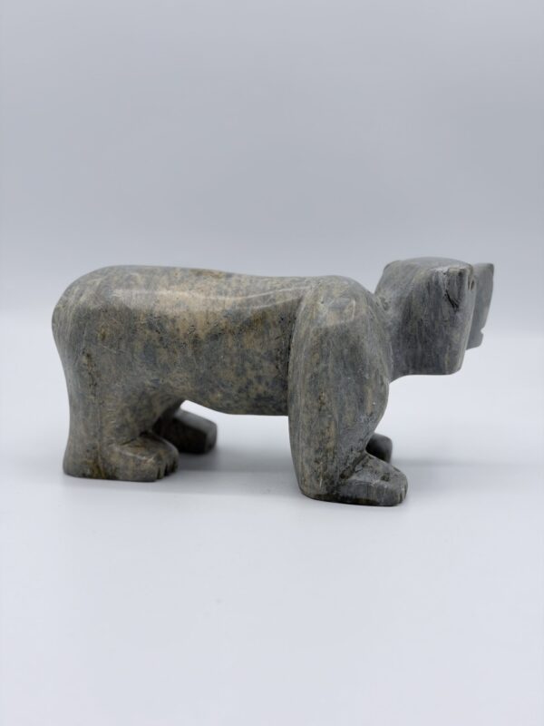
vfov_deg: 39.7
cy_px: 363
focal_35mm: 48
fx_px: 1006
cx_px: 272
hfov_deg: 30.3
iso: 64
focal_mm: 6.76
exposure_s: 1/1608
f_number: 1.78
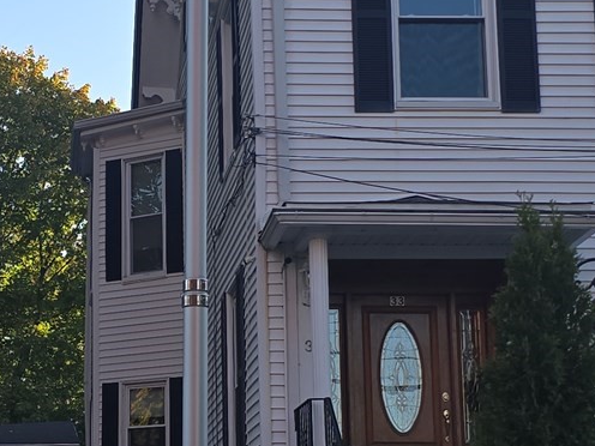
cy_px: 311
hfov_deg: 20.5
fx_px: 1633
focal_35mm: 95
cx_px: 150
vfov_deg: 15.5
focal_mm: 6.3
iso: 12
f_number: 1.7
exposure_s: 1/144
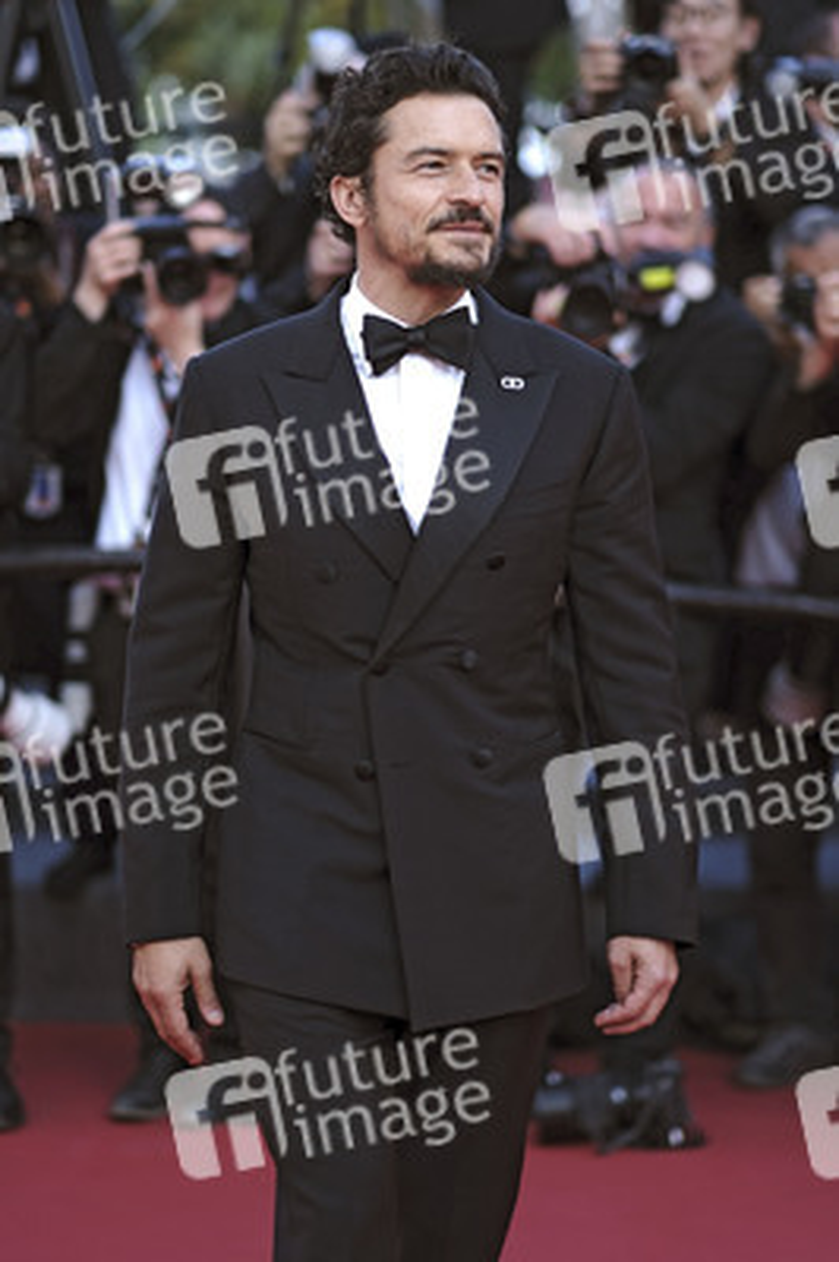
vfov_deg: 24.2
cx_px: 420
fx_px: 2941
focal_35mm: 84
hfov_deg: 16.2
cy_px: 631
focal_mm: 56
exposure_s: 1/640
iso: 80
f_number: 1.2
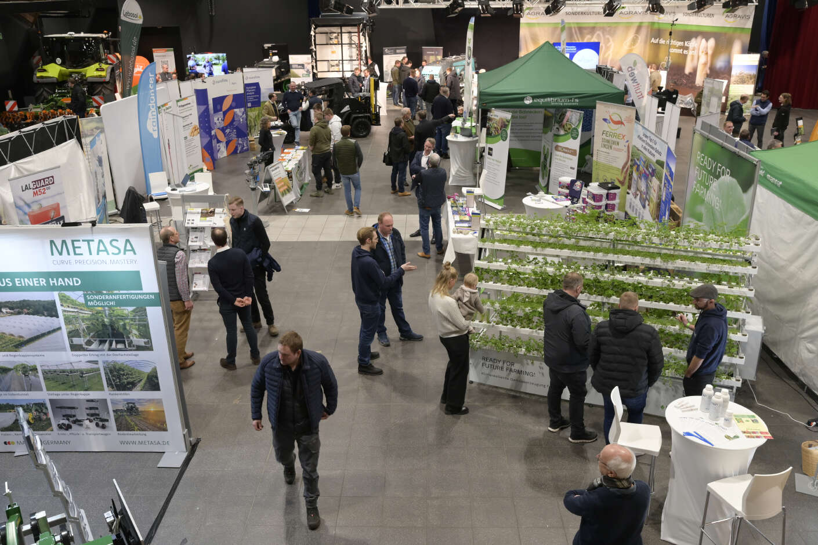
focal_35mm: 32
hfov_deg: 58.7
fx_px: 727
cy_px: 272
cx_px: 409
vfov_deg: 41.1
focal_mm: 32
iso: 1600
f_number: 6.3
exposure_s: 1/60
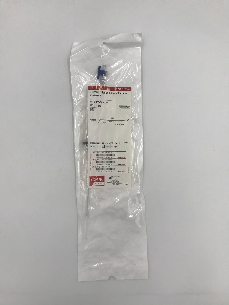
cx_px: 114
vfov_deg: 63.4
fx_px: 247
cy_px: 152
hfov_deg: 49.7
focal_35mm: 28
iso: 20
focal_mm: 3.99
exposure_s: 1/407
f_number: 1.8
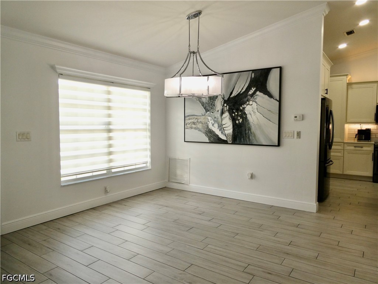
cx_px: 189
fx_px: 262
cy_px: 142
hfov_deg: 71.6
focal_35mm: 24
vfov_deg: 56.8
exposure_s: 1/60
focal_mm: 4.3
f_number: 3.3
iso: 160
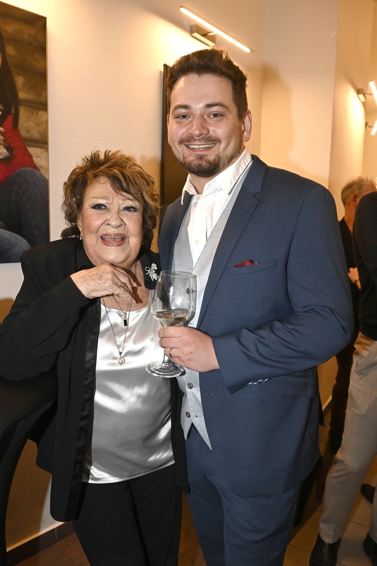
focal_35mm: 27
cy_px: 283
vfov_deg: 67.4
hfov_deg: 47.9
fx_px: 424
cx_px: 188
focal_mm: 27
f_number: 5.6
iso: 2500
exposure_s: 1/125
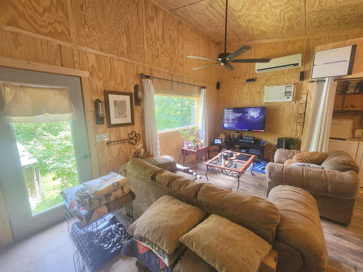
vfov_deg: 89.9
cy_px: 136
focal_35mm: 13
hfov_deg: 106.2
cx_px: 182
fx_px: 136
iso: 200
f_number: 2.2
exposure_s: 1/60.2
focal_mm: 2.2
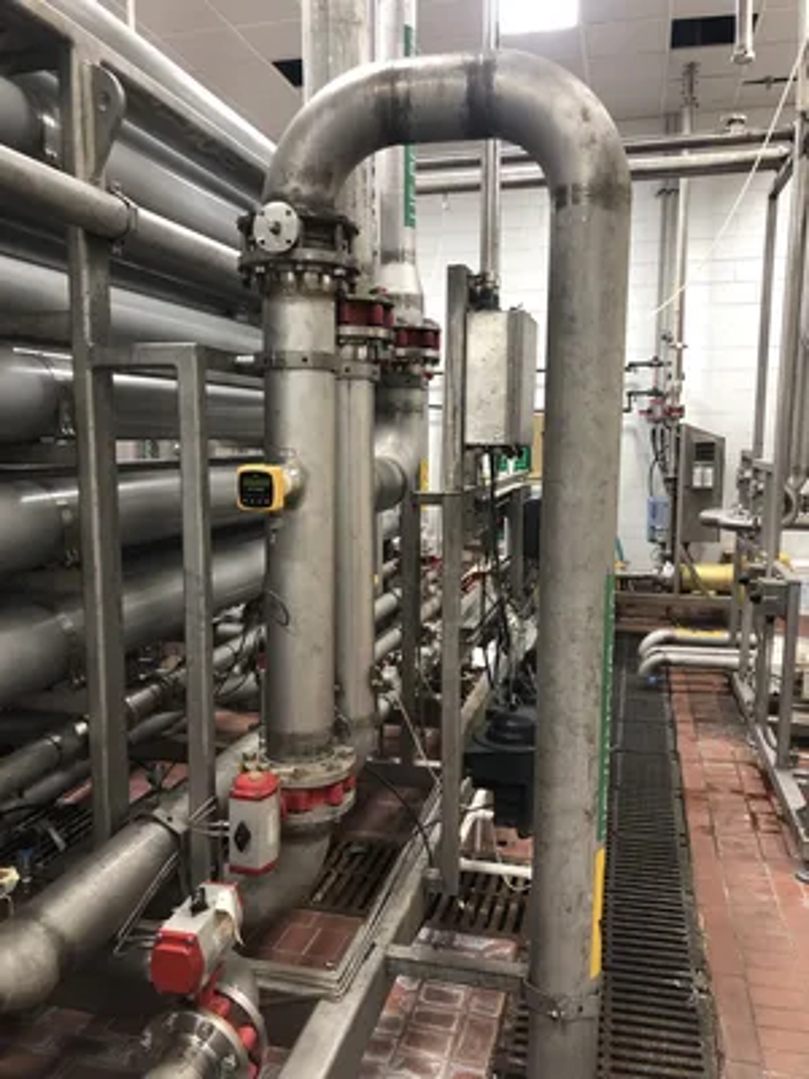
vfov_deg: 63.4
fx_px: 873
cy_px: 540
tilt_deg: -7.7
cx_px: 404
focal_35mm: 28
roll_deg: -0.4
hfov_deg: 49.7
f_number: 1.8
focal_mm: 3.99
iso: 50
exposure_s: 1/15
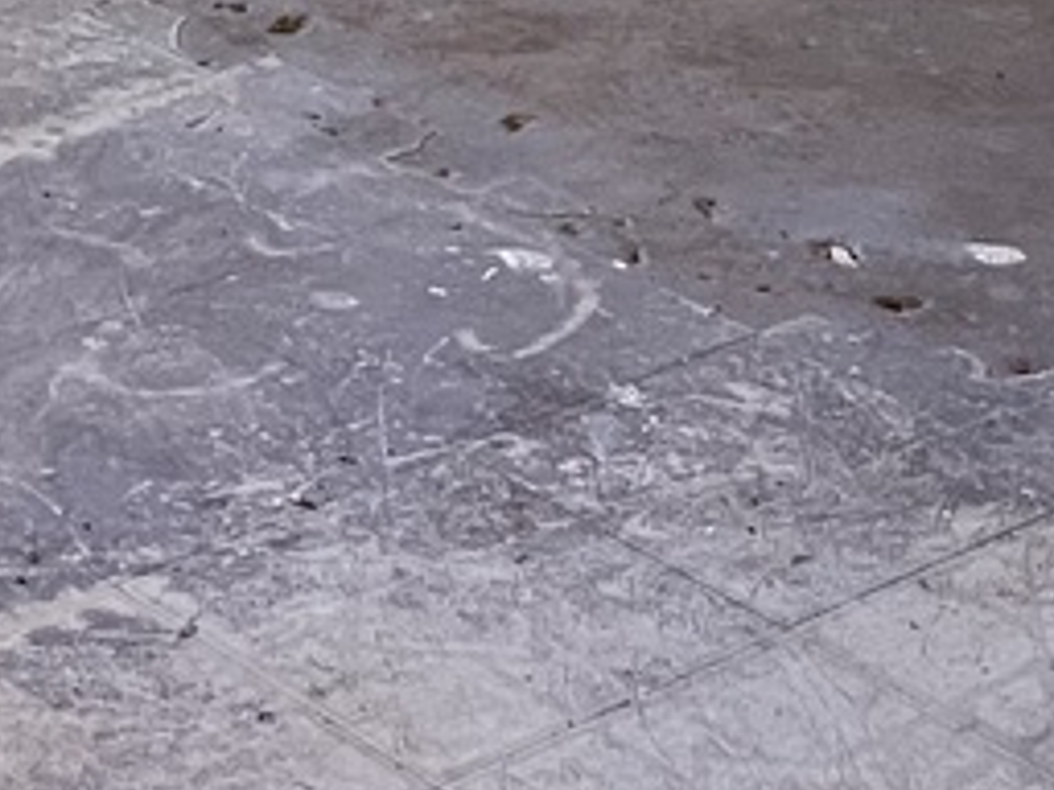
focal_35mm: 146
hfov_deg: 13.3
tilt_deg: -5.2
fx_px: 4445
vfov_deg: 8.9
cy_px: -1300
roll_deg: +0.6
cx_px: -86
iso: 320
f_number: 1.5
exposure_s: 1/60
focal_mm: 5.7
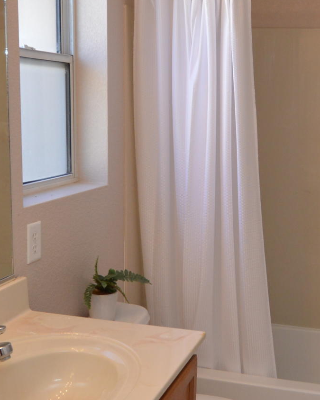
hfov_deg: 29.9
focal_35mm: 50
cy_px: 205
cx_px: 228
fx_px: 592
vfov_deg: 37.3
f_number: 5
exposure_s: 1/100
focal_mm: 10
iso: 400
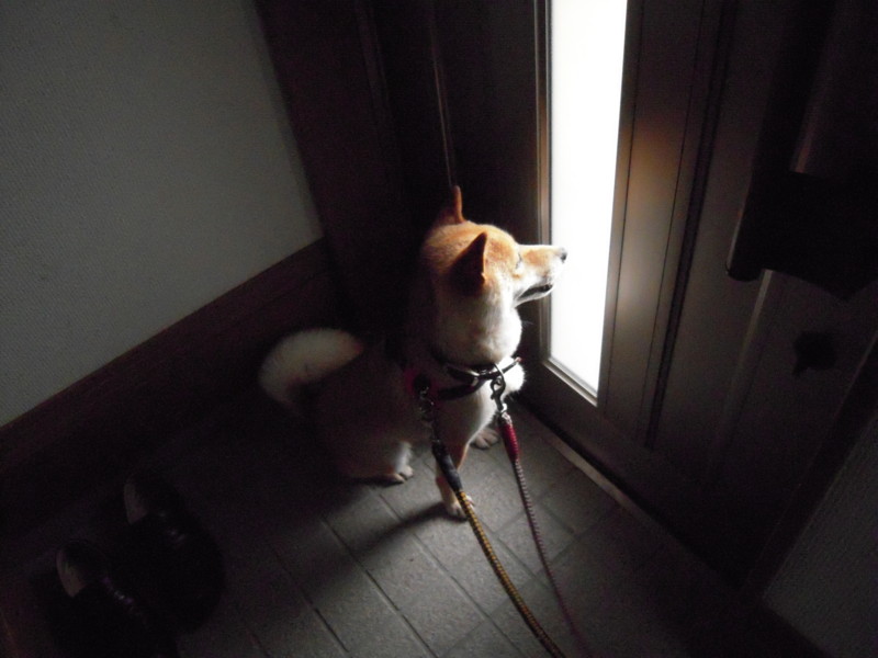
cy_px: 329
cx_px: 439
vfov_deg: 49.7
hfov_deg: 63.4
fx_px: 710
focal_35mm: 28
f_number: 2.7
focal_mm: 5
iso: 1600
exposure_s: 1/60
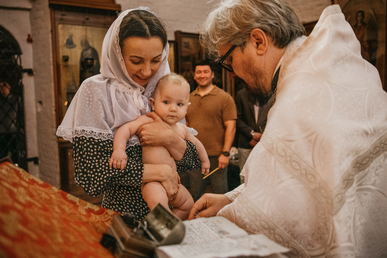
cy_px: 129
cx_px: 198
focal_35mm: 31
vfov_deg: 42.3
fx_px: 333
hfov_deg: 60.3
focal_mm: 29
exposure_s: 1/250
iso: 2500
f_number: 3.2
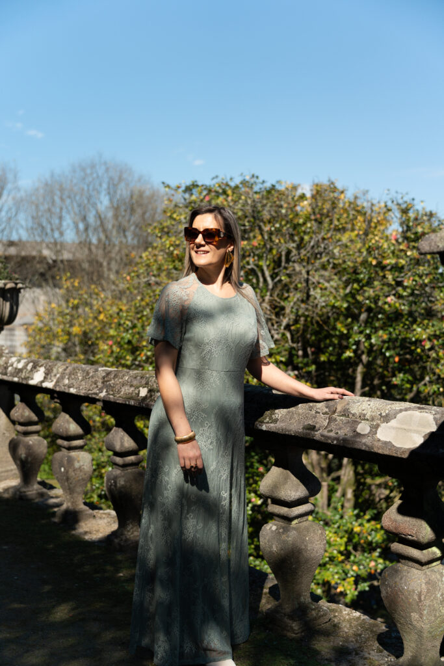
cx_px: 222
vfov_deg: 48.5
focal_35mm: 40
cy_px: 333
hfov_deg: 33.4
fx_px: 740
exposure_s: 1/200
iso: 160
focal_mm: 40
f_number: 2.8
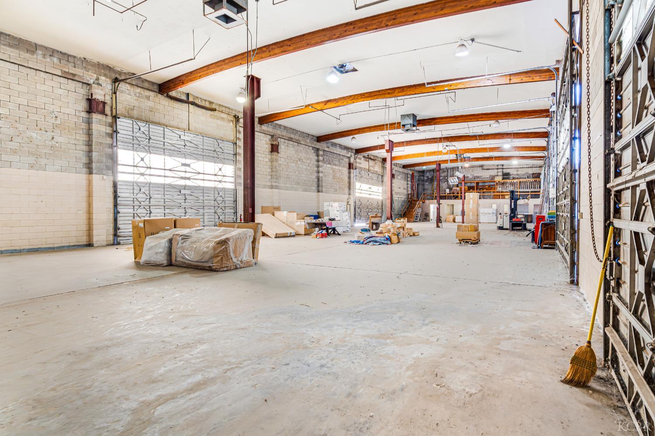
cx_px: 328
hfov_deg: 96.8
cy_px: 218
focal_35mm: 16
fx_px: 291
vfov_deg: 73.7
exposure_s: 1.6
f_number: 11
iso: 1250
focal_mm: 16
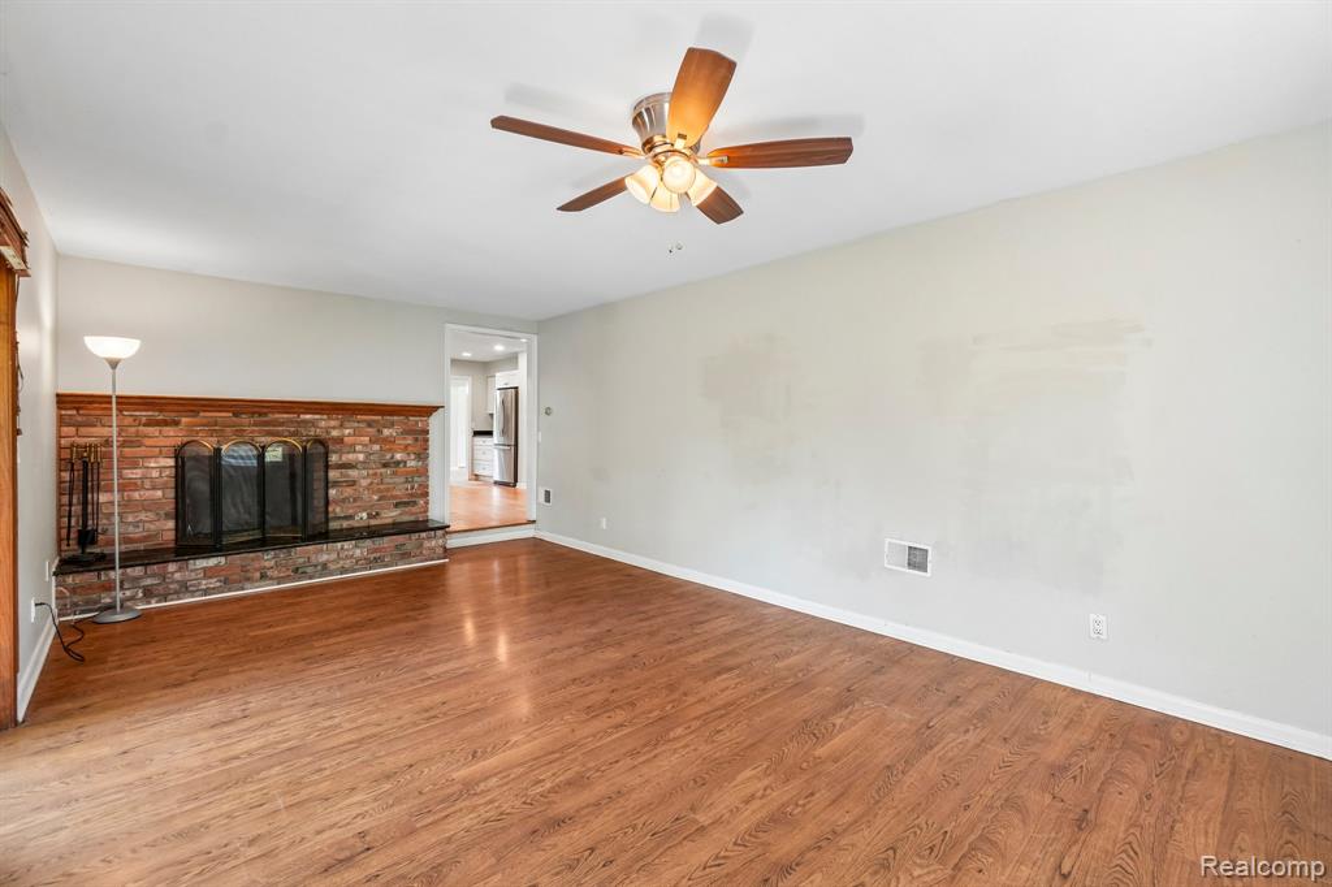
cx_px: 666
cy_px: 444
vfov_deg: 77.3
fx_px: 555
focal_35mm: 15
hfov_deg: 100.4
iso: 400
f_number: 8
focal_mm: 10
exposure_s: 1/15
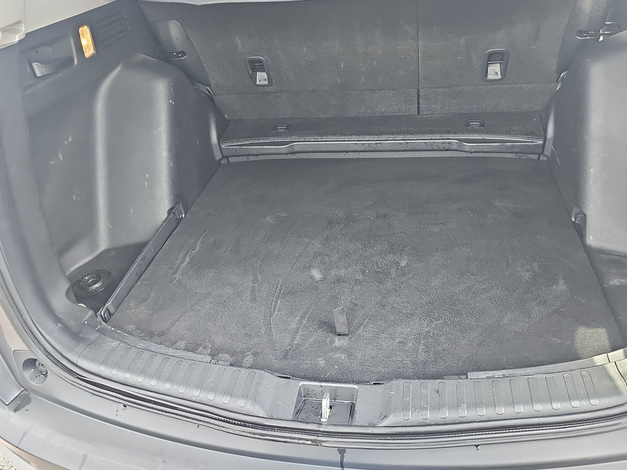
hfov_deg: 67.1
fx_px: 471
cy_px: 216
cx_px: 350
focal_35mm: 26
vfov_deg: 53.0
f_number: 1.7
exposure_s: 1/59
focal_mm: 6.3
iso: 319
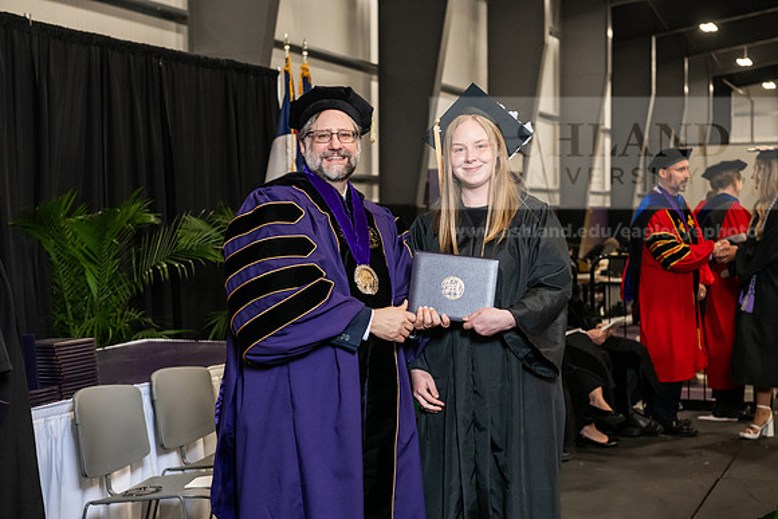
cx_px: 389
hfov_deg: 30.5
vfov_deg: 20.6
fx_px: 1427
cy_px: 260
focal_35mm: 66
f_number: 5
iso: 2500
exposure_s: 1/200
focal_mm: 66
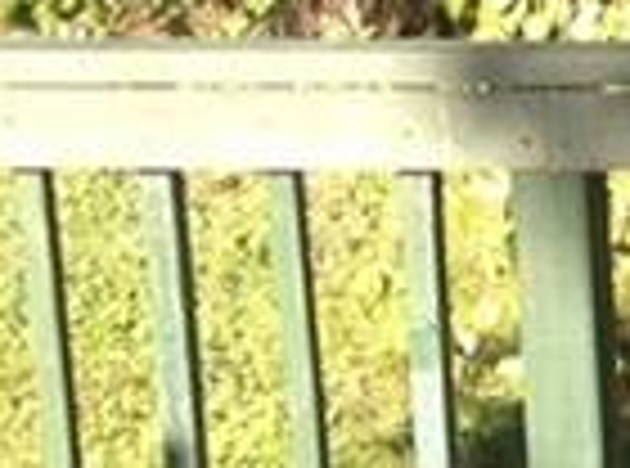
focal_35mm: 242
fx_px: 4389
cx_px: 1040
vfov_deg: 6.1
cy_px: 531
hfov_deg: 8.0
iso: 25
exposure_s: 1/130
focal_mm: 3.3
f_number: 2.4
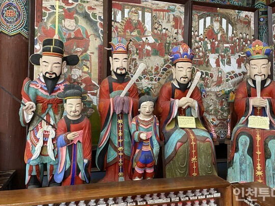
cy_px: 94
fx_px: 230
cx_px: 149
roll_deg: -0.6
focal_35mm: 29
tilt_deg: +3.8
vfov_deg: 48.1
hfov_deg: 61.6
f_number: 1.8
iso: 320
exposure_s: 1/60
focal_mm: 4.25
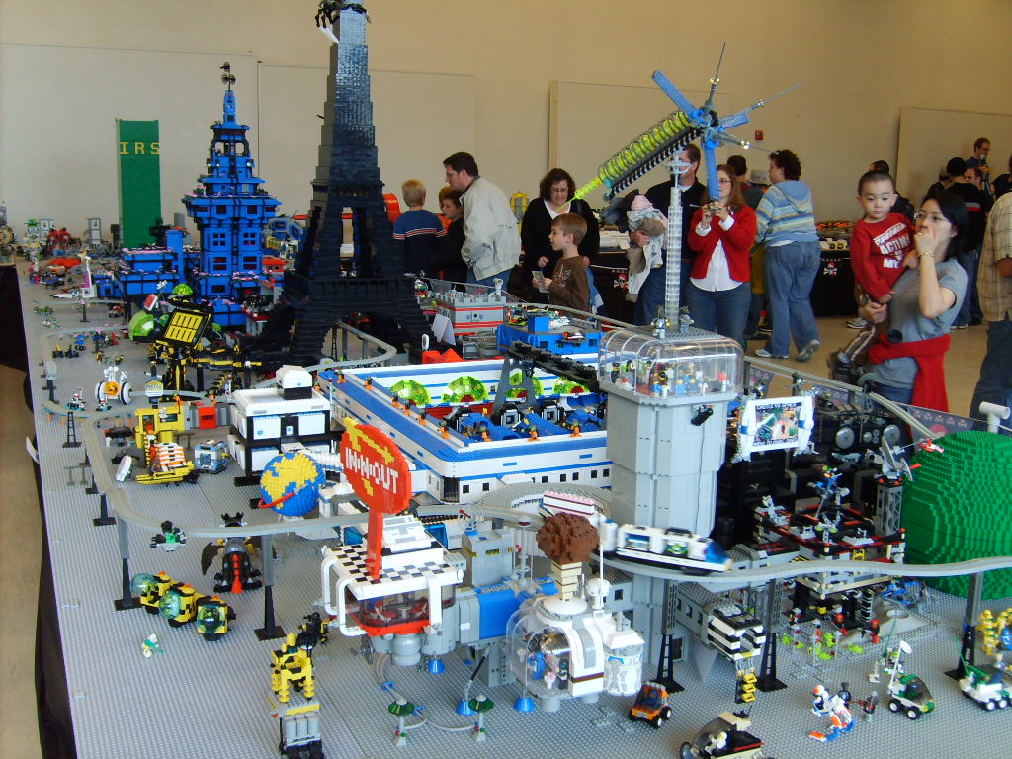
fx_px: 1023
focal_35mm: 35
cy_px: 380
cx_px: 506
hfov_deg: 52.6
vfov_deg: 40.7
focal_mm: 5.8
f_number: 2.8
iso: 86
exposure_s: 1/30
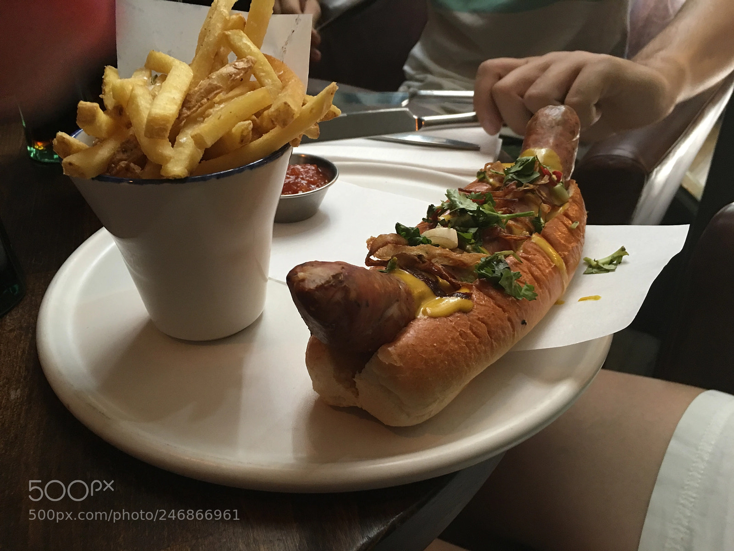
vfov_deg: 48.2
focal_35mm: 29
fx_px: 615
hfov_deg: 61.7
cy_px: 276
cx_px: 367
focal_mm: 4.15
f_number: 2.2
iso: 80
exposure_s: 1/17
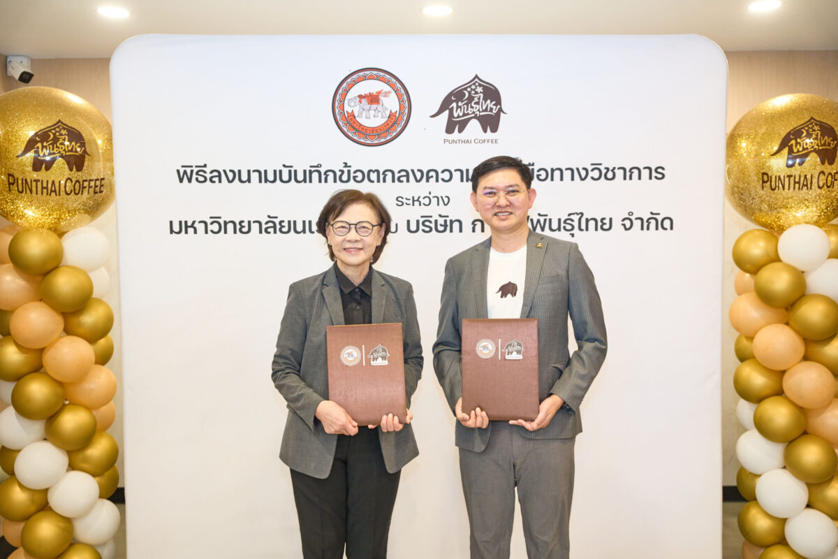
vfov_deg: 38.9
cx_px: 419
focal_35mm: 34
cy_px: 280
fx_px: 791
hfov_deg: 55.8
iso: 1600
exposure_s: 1/125
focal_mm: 34
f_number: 3.2
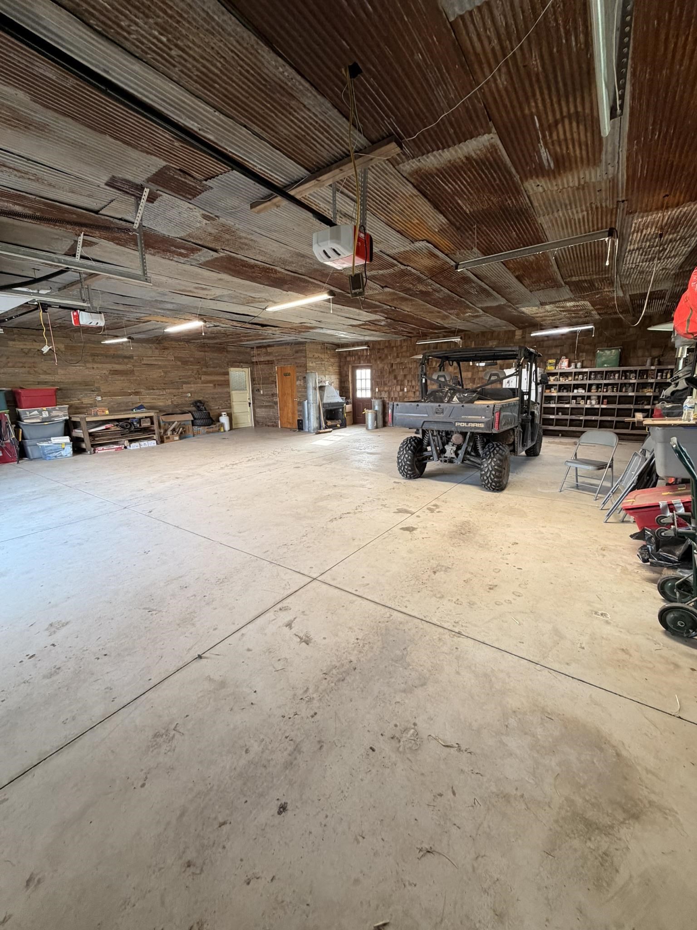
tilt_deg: -11.7
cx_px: 348
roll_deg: +1.5
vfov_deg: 102.1
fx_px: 376
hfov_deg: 85.7
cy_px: 465
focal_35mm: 14
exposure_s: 1/120
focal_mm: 2.22
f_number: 2.2
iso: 250
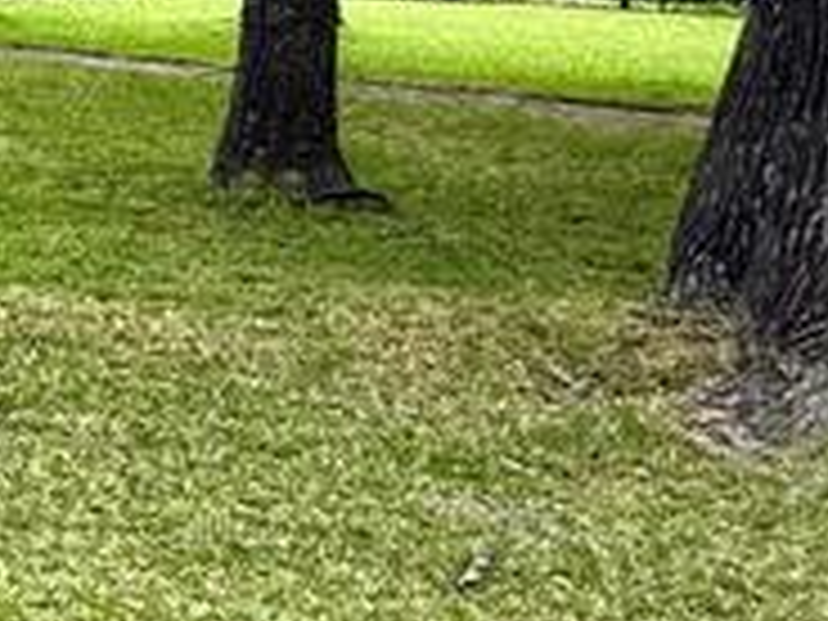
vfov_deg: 18.7
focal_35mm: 78
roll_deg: +0.8
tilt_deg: -7.0
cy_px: 117
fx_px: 1866
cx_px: -1233
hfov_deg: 14.4
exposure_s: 1/590
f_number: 2.2
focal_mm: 2.22
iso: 64
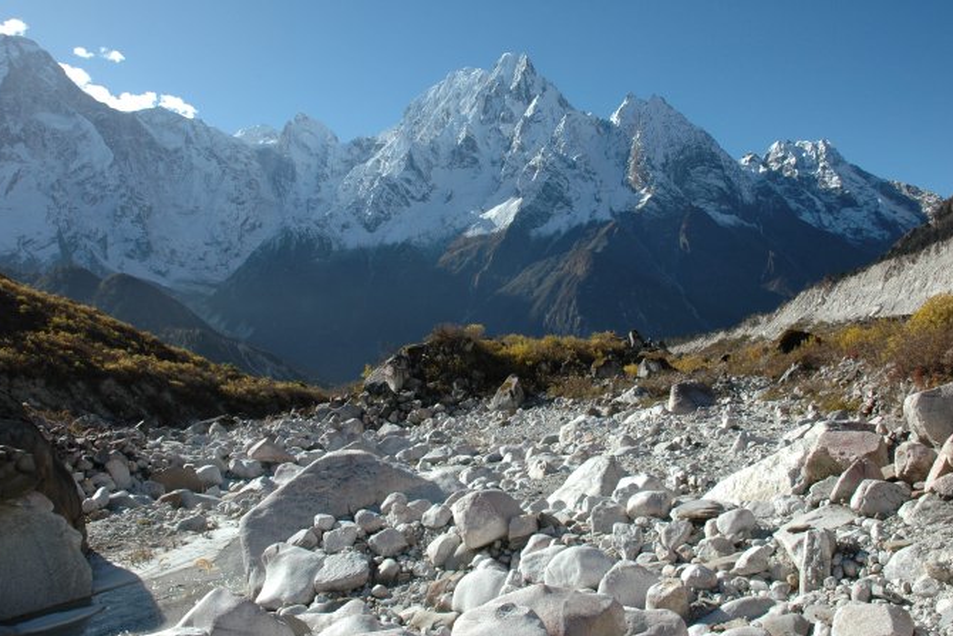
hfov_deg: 63.6
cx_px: 489
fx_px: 768
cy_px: 319
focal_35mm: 29
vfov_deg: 45.0
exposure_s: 1/320
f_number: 9
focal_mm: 18
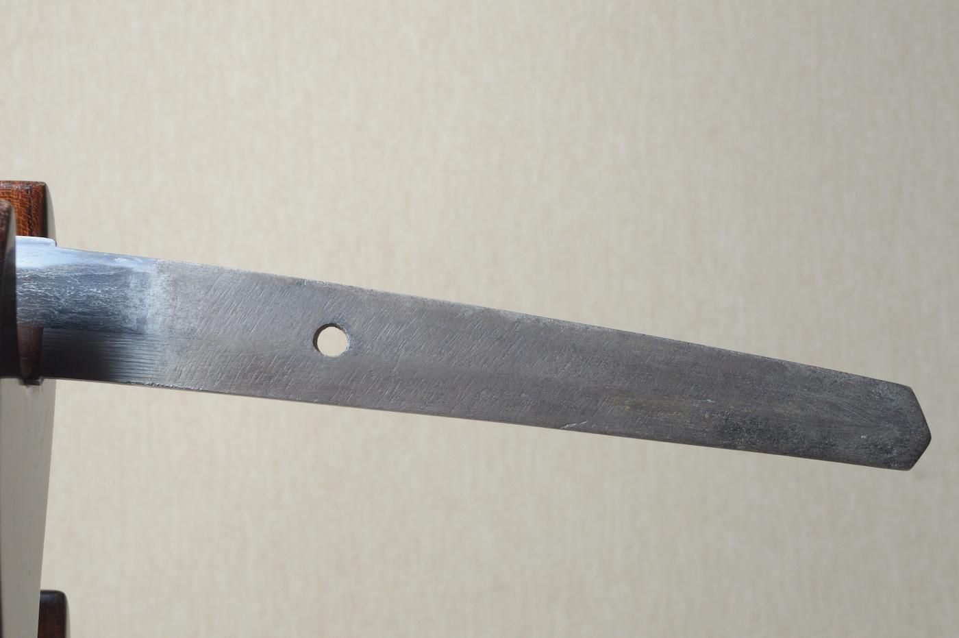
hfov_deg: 26.0
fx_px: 2076
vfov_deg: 17.5
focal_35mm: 78
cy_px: 319
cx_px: 480
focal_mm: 52
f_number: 11
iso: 400
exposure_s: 1/1.6
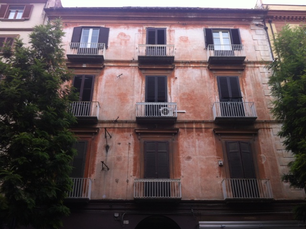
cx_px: 153
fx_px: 309
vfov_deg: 40.6
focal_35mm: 35
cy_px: 114
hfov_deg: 52.7
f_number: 2.8
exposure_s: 1/464
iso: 80
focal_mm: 3.85
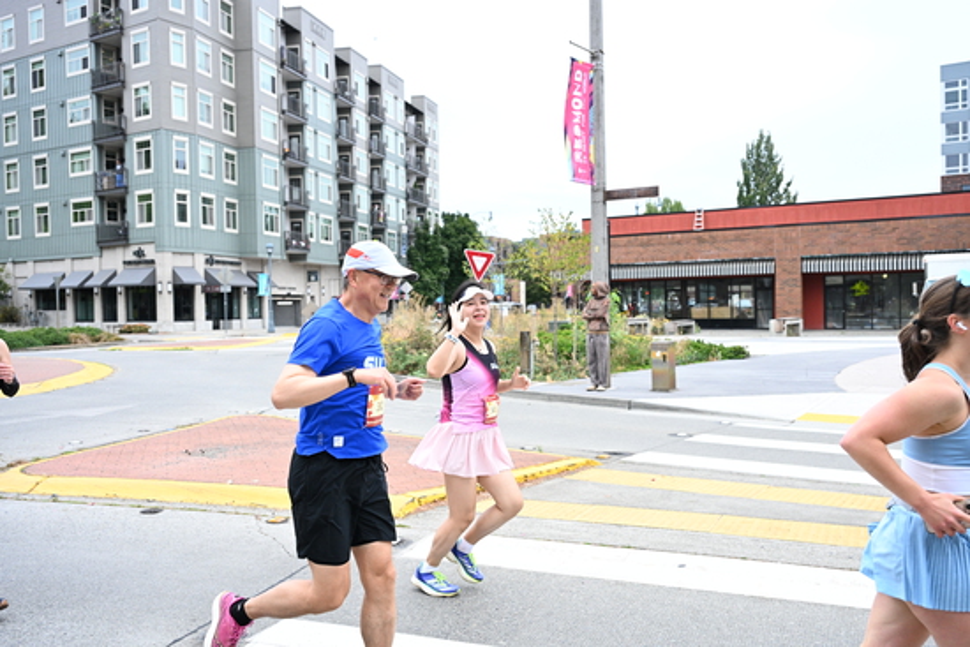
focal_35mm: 34
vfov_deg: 39.4
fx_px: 903
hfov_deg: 56.5
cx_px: 485
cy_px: 324
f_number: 4
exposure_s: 1/800
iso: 2000
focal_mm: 33.5
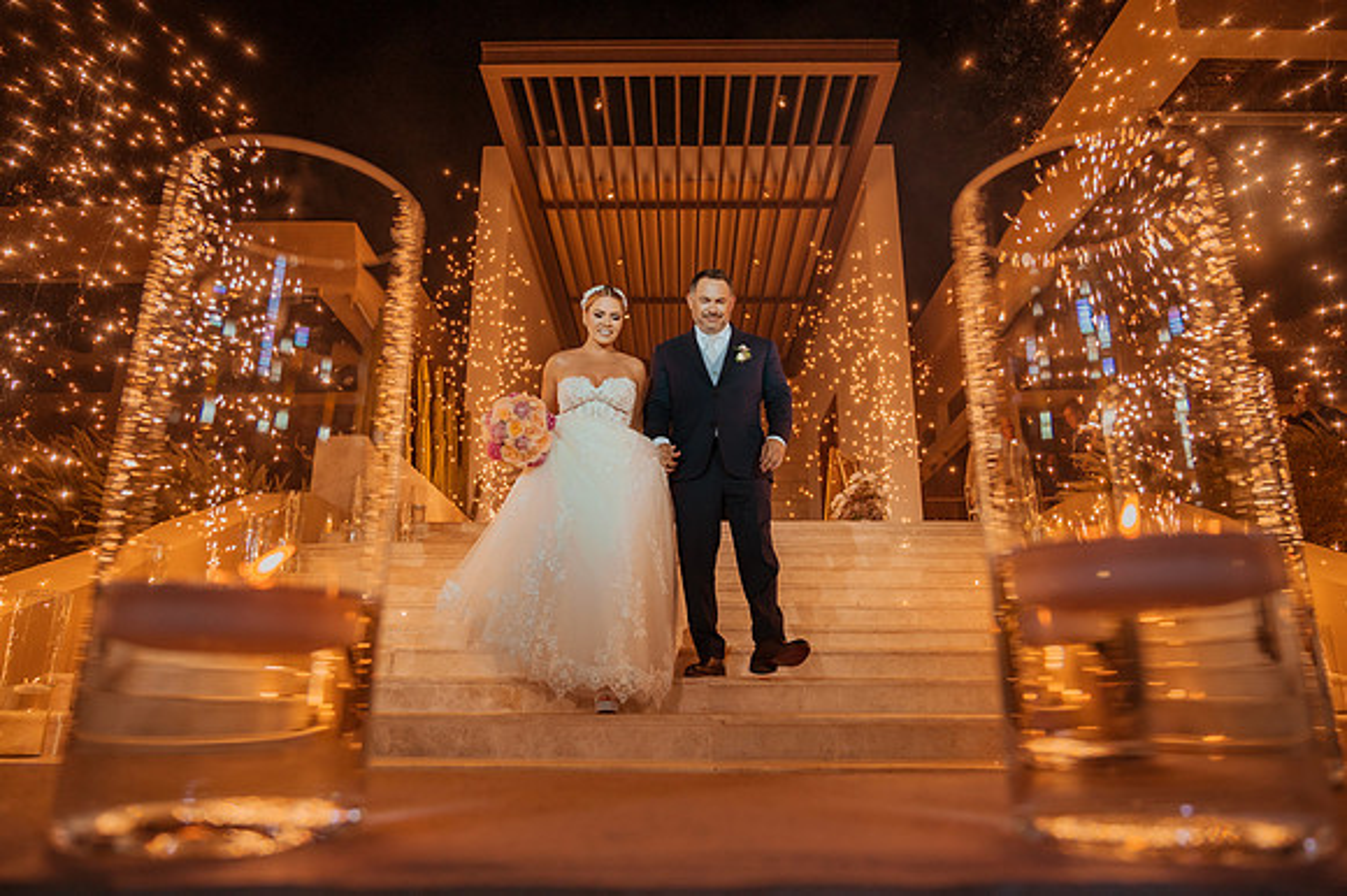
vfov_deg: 53.1
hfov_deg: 73.8
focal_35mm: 24
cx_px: 674
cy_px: 448
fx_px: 897
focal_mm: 24
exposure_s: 1/640
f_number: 4
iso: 1250
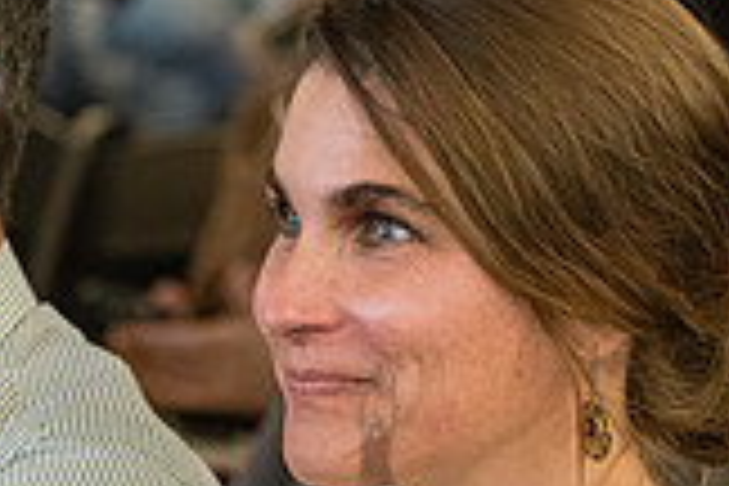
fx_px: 6237
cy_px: 439
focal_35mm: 308
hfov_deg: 6.7
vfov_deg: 4.5
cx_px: 374
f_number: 3.5
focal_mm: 86
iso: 4000
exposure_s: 1/250
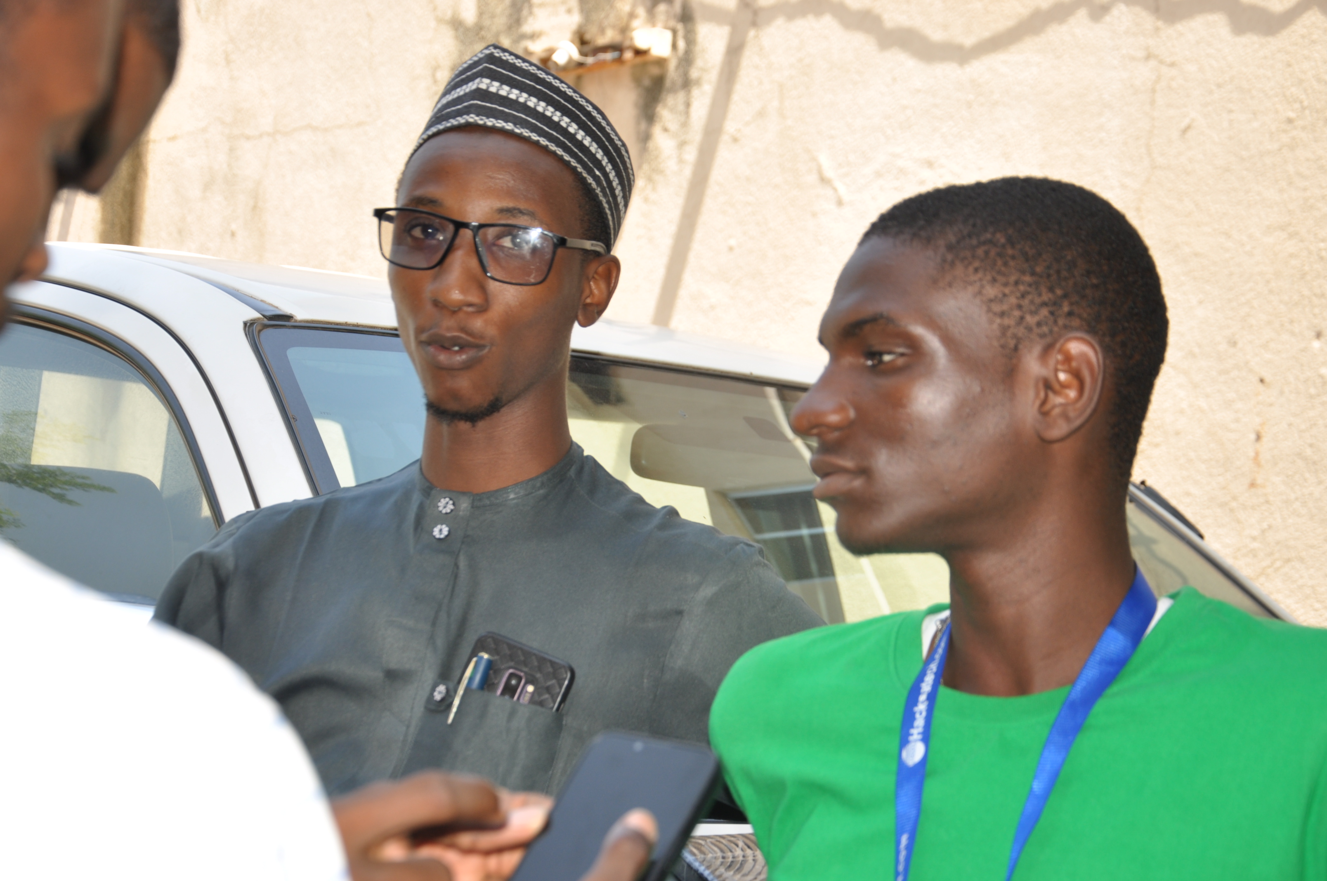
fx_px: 2761
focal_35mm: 75
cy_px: 440
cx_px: 664
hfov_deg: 27.0
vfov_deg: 18.1
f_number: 7.1
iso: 200
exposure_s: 1/200
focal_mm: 50
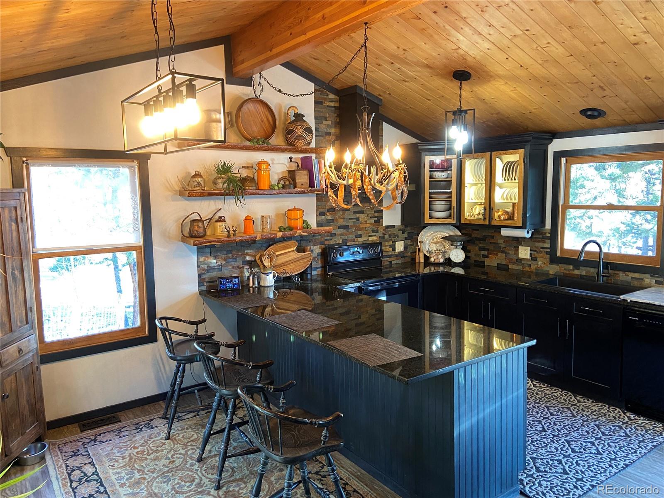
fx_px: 499
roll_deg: +1.8
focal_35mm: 26
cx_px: 332
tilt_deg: -6.5
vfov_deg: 53.1
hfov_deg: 67.3
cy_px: 249
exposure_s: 1/60
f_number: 1.8
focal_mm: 4.25
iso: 160
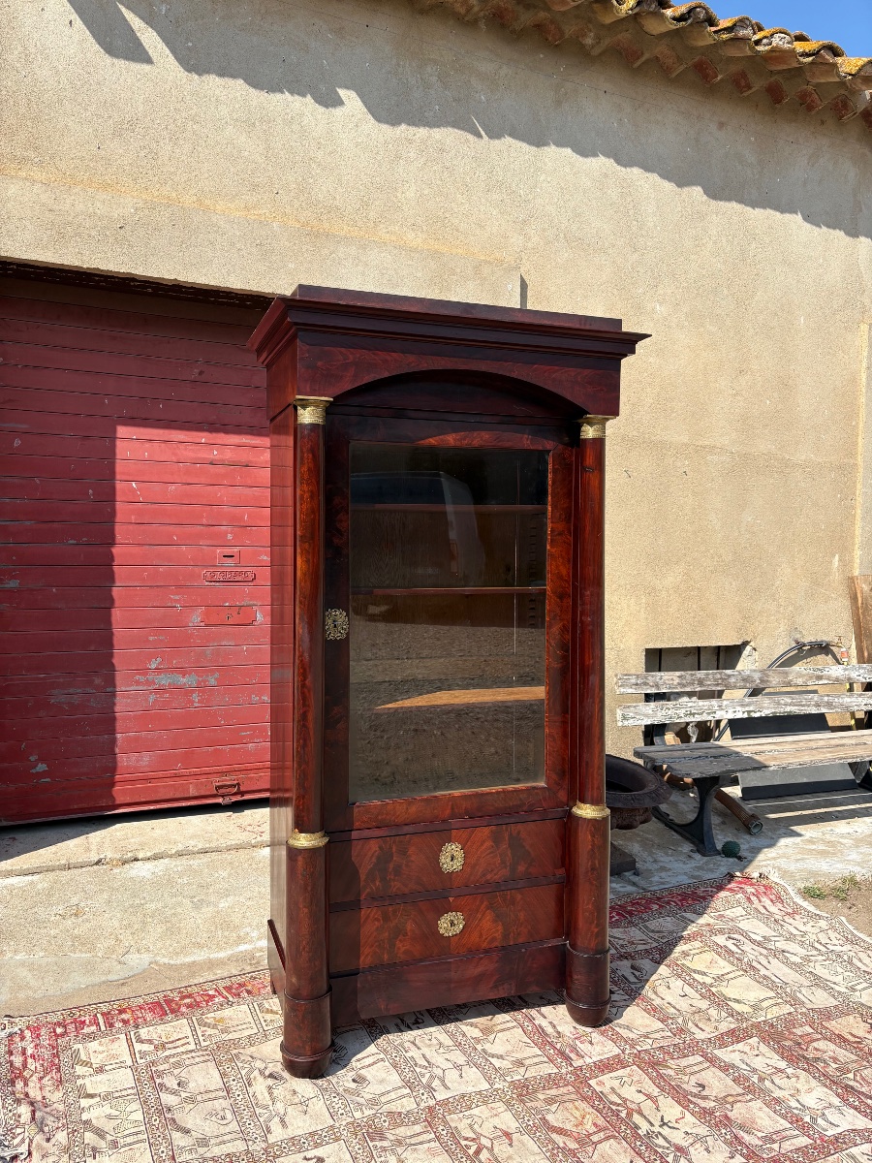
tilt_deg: -2.1
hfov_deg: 53.1
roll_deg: -1.3
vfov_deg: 67.3
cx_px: 436
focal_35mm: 26
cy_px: 582
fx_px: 873
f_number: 1.6
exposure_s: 1/2364
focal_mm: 5.96
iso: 50
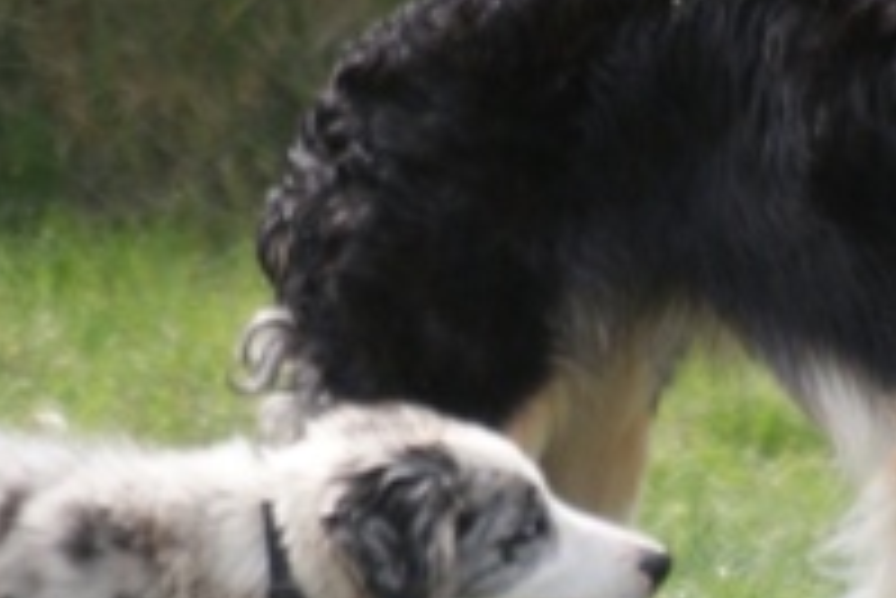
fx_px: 36014
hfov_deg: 1.4
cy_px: 438
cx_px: 495
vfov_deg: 1.0
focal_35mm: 1446
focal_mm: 300
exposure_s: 1/500
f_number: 5.6
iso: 320
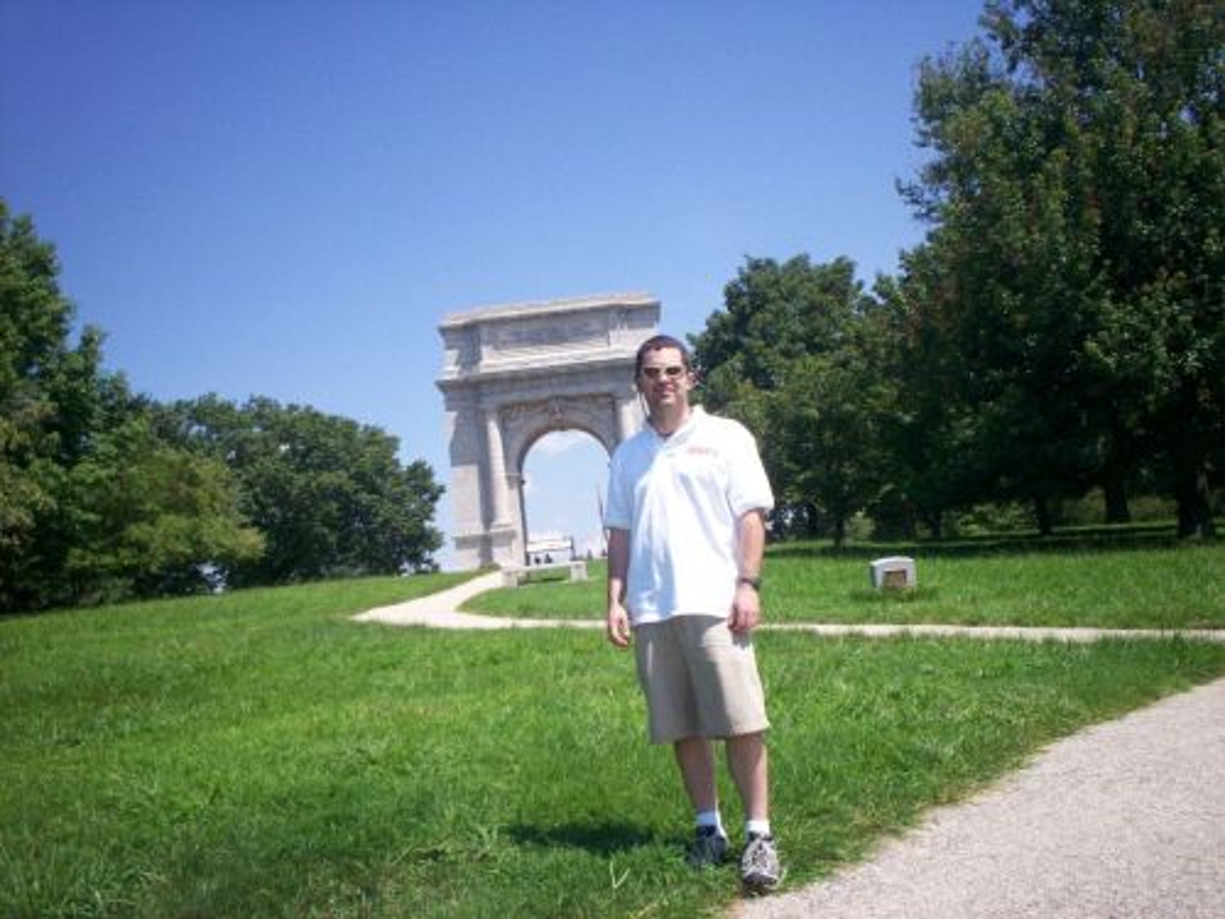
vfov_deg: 39.7
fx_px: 1274
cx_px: 612
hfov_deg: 51.4
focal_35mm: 36
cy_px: 460
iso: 100
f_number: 4.5
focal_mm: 6
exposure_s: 1/580
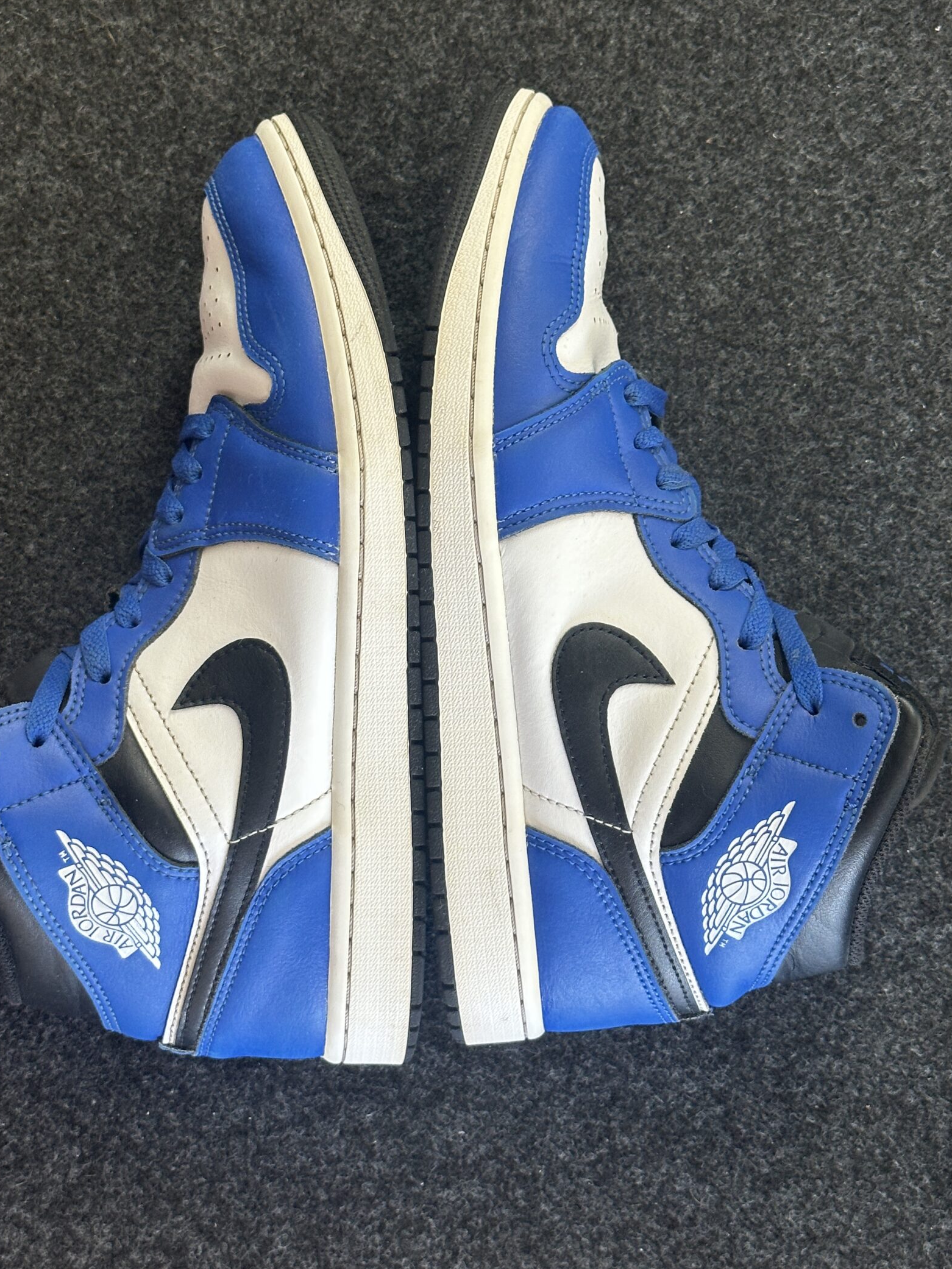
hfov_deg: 24.8
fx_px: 2164
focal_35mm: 59
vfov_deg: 32.7
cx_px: 423
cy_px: 642
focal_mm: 6.86
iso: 125
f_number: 1.78
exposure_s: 1/50
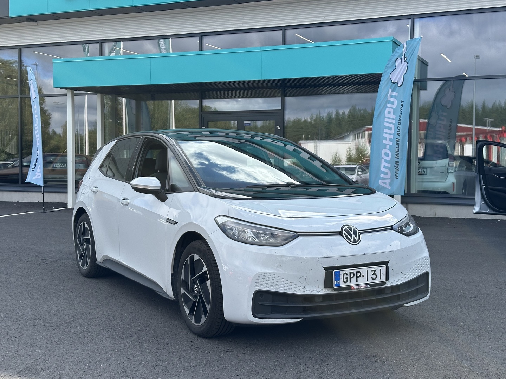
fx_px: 702
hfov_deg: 39.7
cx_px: 253
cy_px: 190
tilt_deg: -2.4
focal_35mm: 48
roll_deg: -0.5
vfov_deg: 30.3
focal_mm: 6.86
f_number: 1.78
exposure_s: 1/2358
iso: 64
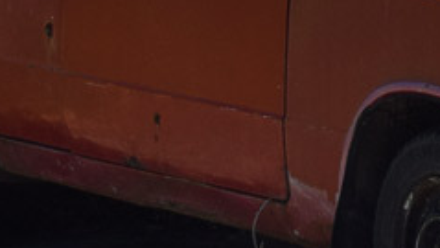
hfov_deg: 6.8
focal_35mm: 315
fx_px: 3679
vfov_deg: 3.8
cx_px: 481
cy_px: -226
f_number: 6.3
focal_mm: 40
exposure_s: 1/640
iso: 200
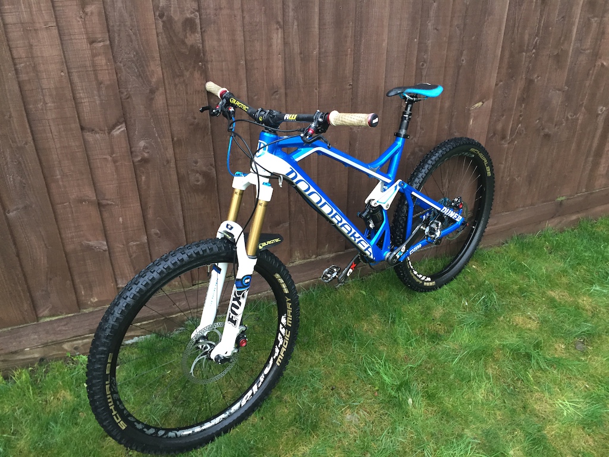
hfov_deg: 61.7
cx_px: 304
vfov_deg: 48.2
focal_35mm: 29
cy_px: 228
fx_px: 510
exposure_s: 1/33
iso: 160
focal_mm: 4.15
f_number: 2.2
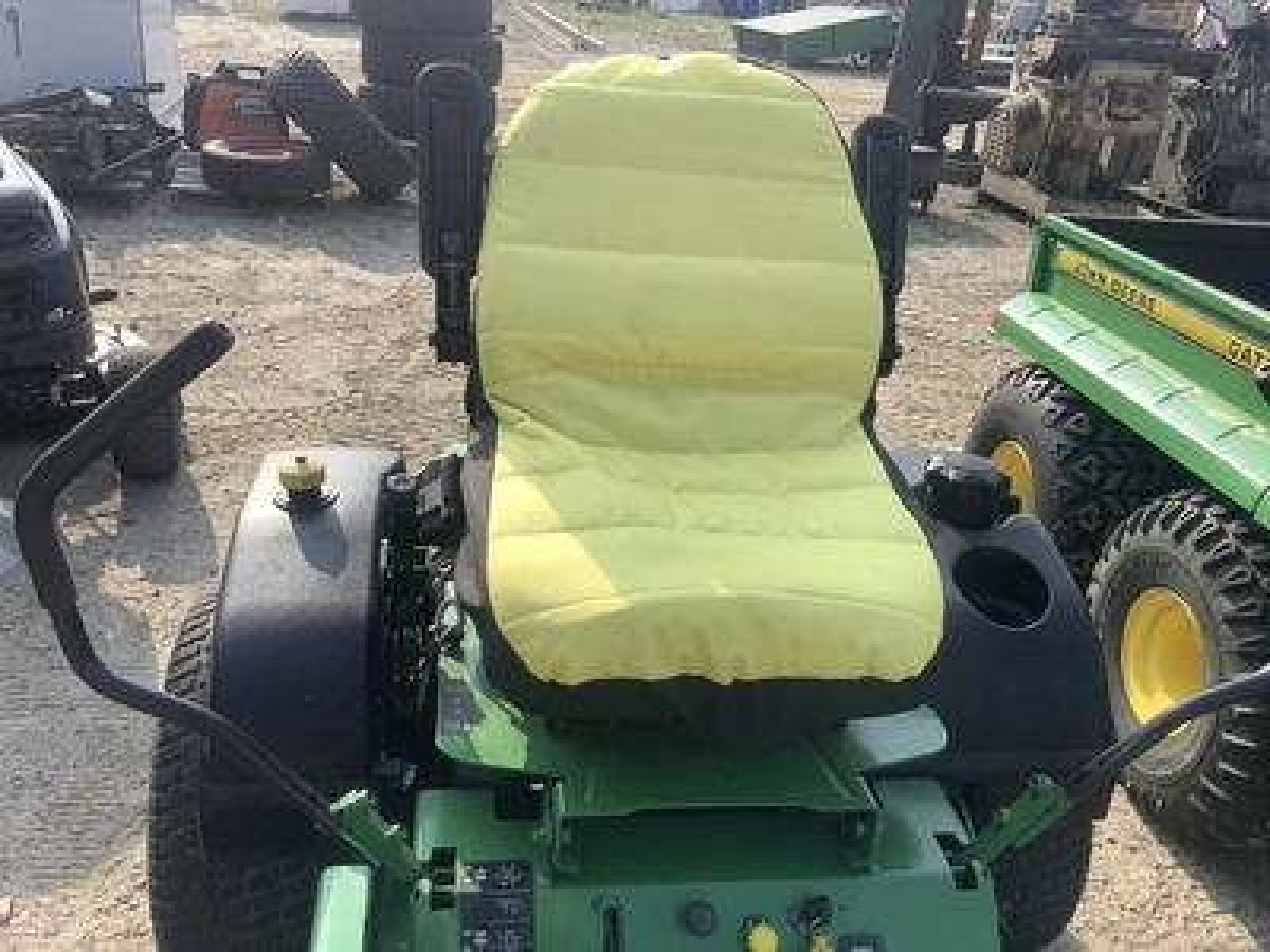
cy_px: 476
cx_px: 635
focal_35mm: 31
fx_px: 1137
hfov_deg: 58.4
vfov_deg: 45.4
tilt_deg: -27.2
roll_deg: -6.0
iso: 25
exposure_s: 1/691
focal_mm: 3.3
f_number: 2.4
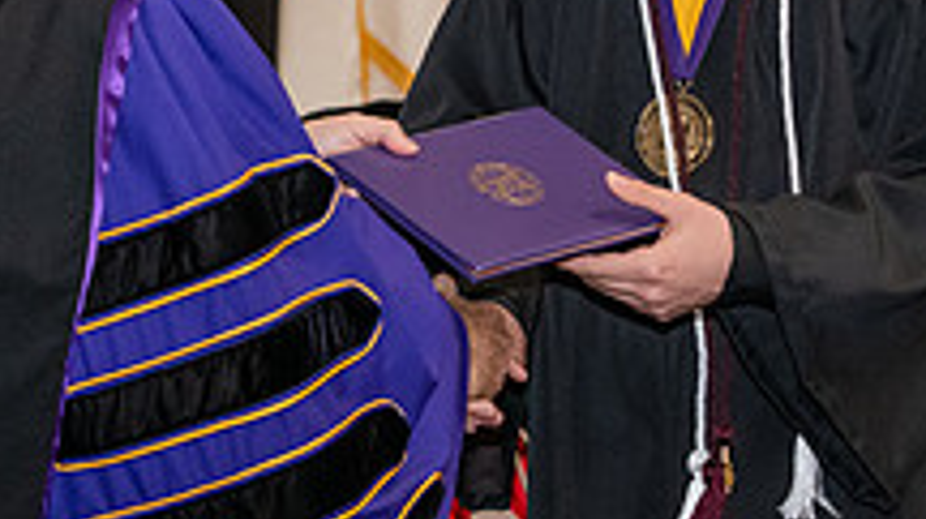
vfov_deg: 6.1
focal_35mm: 197
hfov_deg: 10.9
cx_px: 244
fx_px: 4832
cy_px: -58
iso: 2500
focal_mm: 70
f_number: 5
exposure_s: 1/200
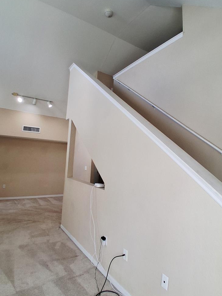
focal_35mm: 21
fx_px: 179
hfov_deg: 63.5
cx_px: 113
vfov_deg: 78.9
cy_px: 140
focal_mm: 1.4
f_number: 2.2
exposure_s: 1/60
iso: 100
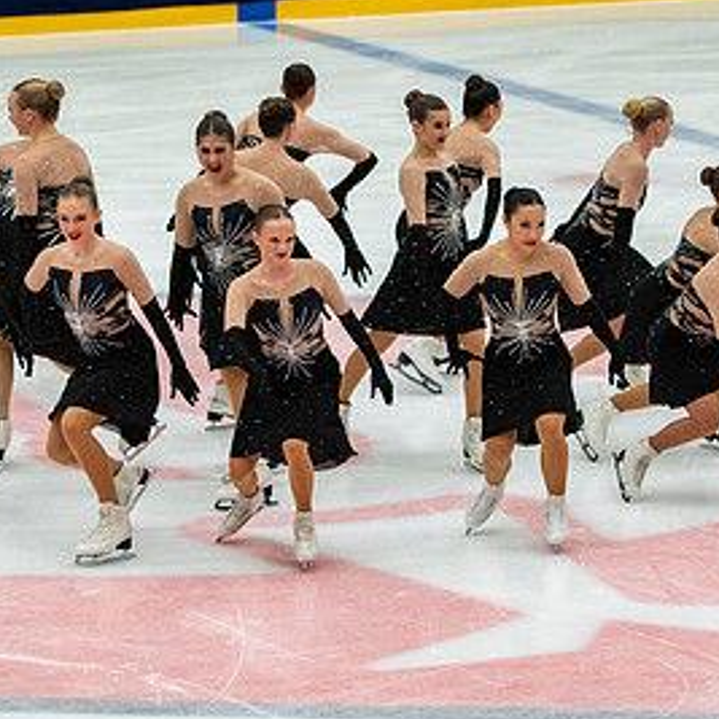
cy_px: 225
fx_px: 5992
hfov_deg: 6.9
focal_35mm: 255
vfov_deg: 6.9
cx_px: 234
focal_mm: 92
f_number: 4
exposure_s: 1/500
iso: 1250
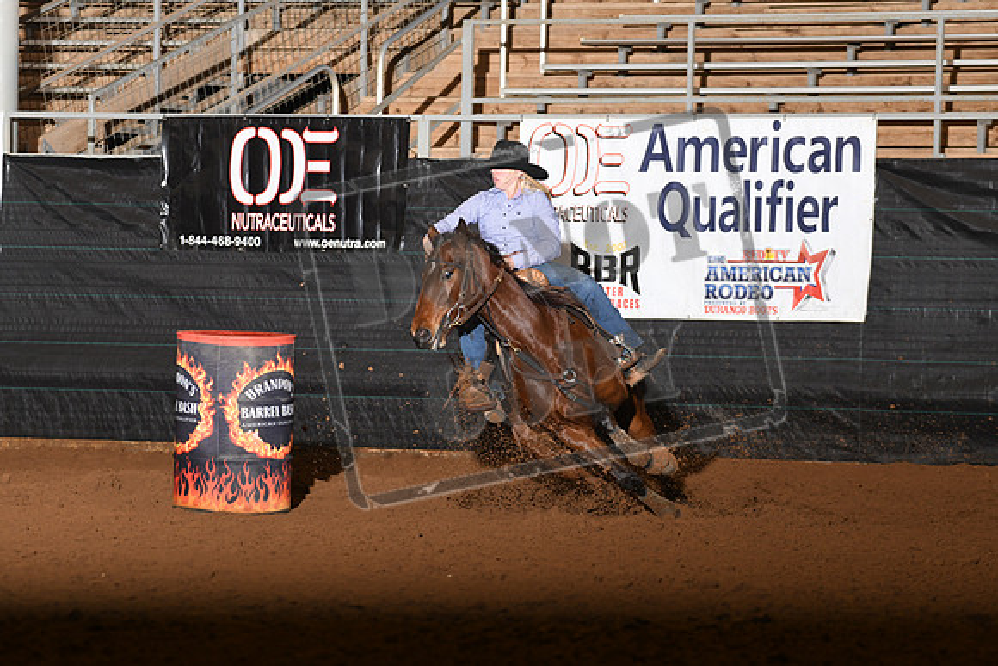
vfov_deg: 6.5
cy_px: 333
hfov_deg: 9.8
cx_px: 499
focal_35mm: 210
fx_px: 5823
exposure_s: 1/250
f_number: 5.6
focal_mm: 210
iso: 1000
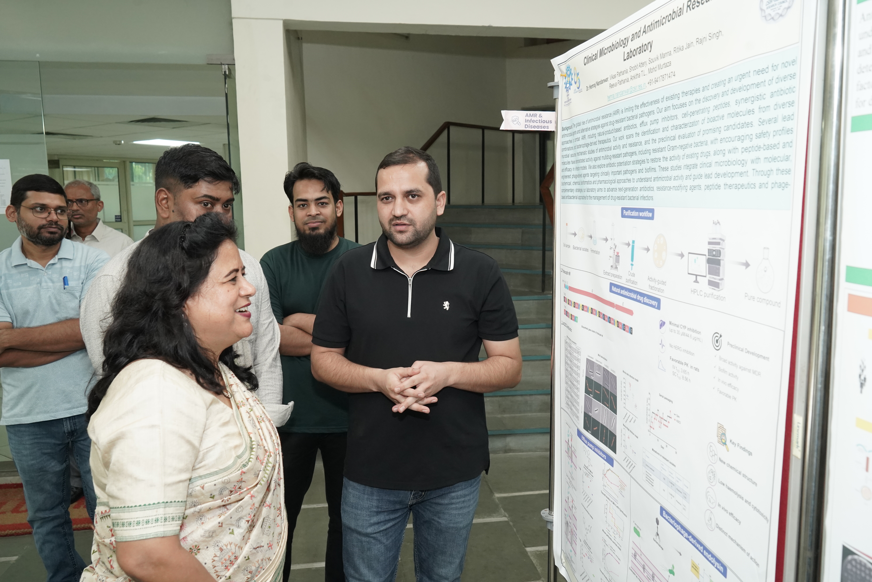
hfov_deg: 63.7
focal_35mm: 29
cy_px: 291
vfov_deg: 45.0
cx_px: 436
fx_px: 702
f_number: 7.1
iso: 3200
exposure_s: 1/125
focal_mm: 29
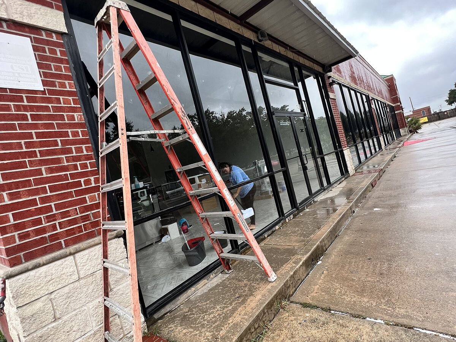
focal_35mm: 13
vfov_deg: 89.9
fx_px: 171
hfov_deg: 106.2
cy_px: 171
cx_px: 228
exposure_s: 1/155
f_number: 1.8
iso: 32
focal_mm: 1.57
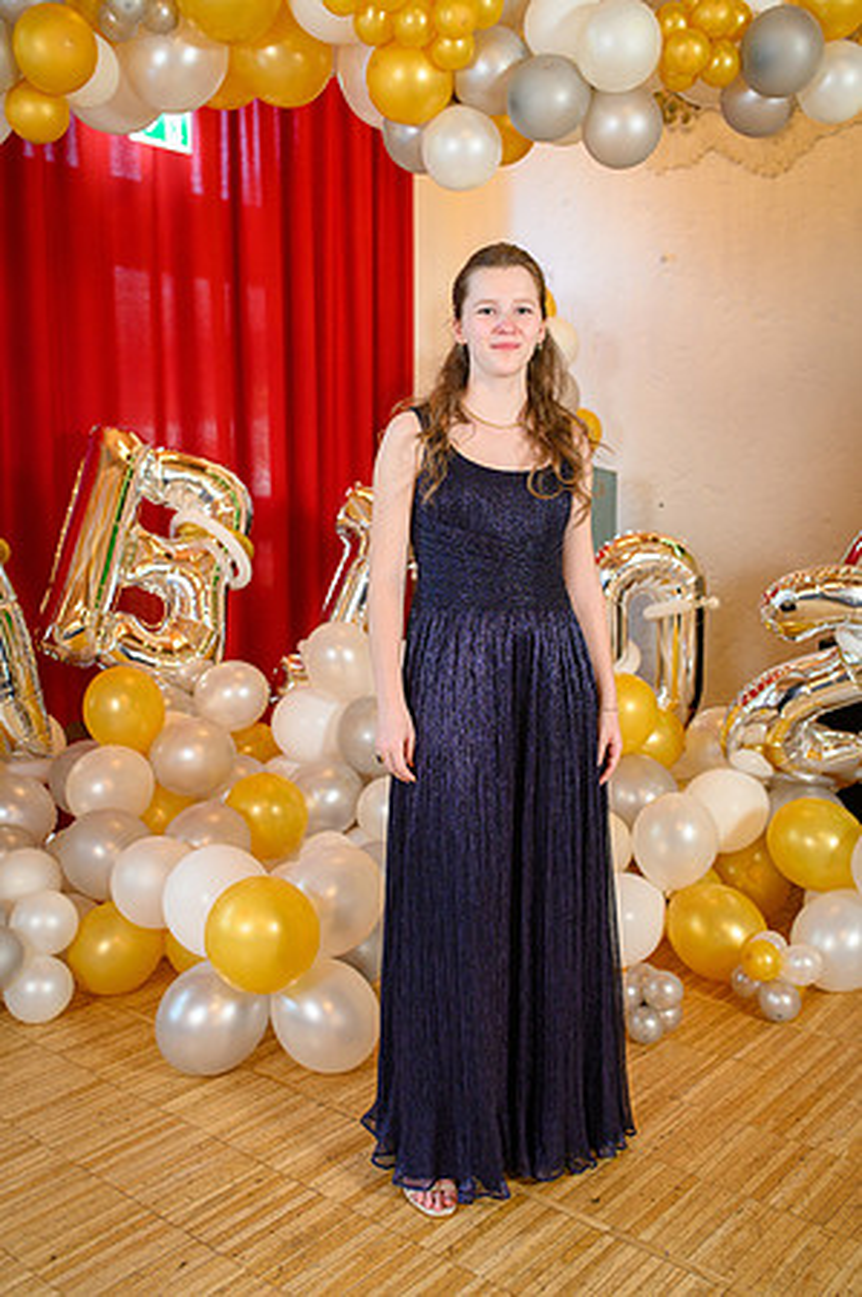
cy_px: 648
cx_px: 431
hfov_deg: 37.8
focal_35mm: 35
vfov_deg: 54.5
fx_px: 1260
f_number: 3.5
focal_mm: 35
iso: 1250
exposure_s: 1/100
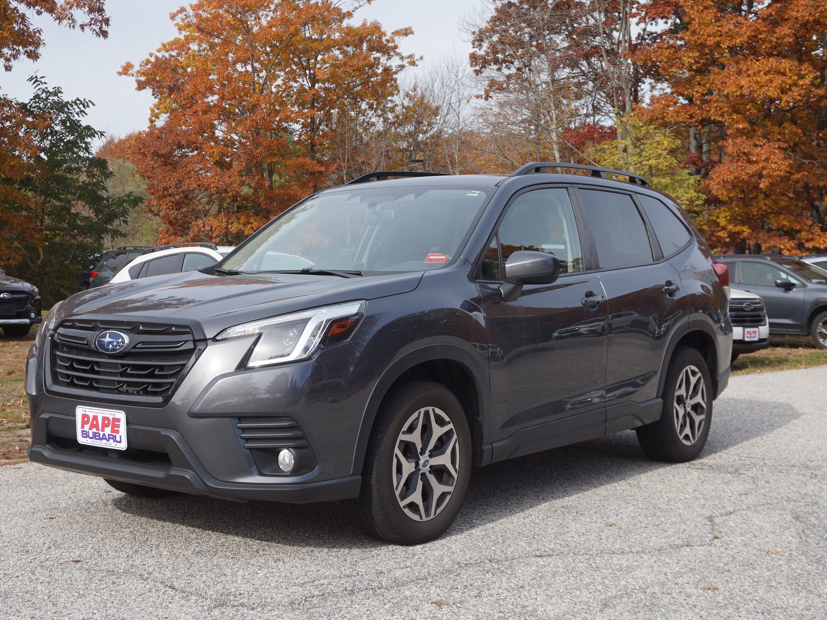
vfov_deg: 30.5
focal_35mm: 48
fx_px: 1136
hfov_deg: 39.9
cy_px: 312
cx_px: 363
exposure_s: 1/200
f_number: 6.3
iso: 100
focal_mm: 29
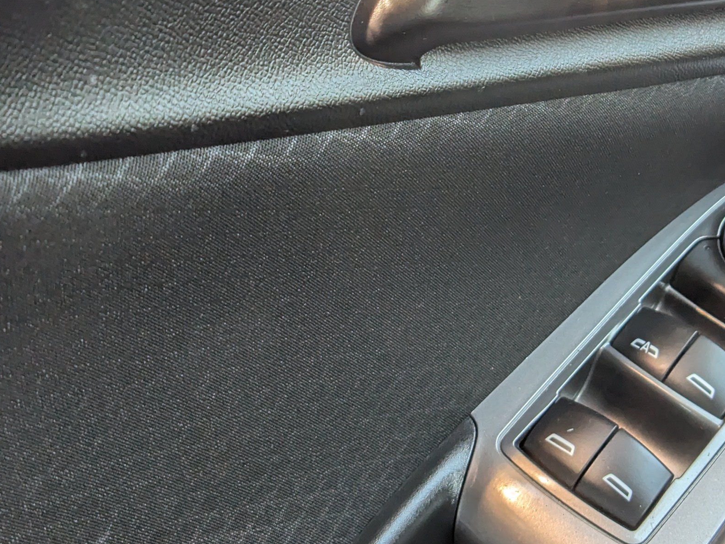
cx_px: 587
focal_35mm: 78
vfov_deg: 18.8
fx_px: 1634
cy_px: 144
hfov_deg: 24.6
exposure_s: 1/201
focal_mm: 6.81
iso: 153
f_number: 1.85
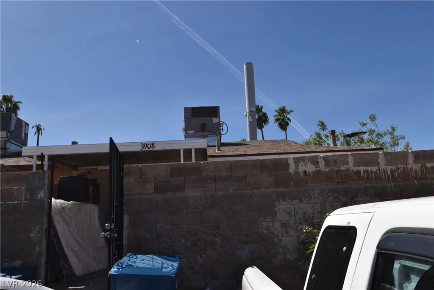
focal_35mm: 30
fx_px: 362
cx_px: 217
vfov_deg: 43.6
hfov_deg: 61.9
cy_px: 145
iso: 250
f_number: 11
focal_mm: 20
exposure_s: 1/500
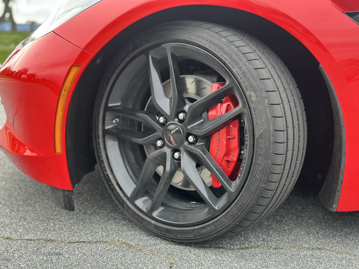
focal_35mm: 48
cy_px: 134
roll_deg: -0.3
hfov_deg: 39.7
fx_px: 498
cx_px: 180
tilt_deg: -9.8
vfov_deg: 30.3
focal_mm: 6.86
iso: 80
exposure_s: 1/361
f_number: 1.78
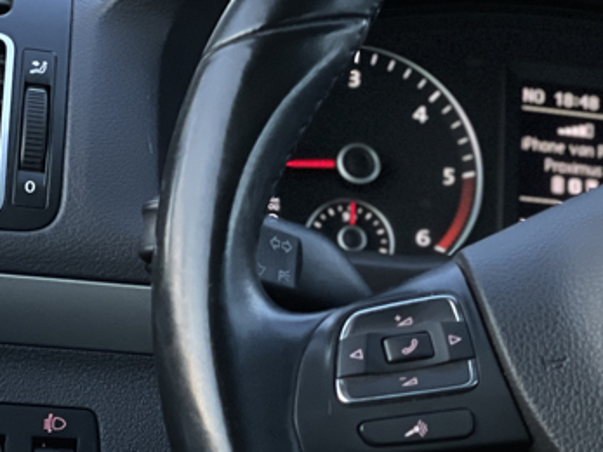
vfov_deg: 9.8
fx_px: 2629
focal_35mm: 151
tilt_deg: -16.3
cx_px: 820
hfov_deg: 12.6
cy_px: 424
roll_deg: -10.9
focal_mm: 6
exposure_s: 1/100
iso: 250
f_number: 2
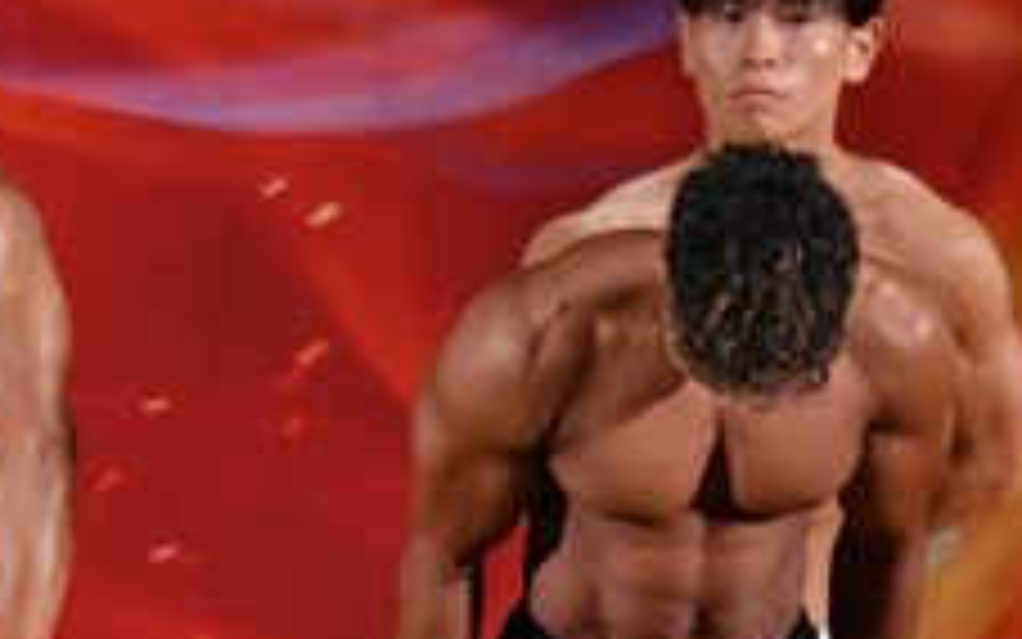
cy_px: 680
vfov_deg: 1.9
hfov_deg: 3.0
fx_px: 19585
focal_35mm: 703
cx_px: -268
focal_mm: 135
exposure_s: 1/400
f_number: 5.6
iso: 3200
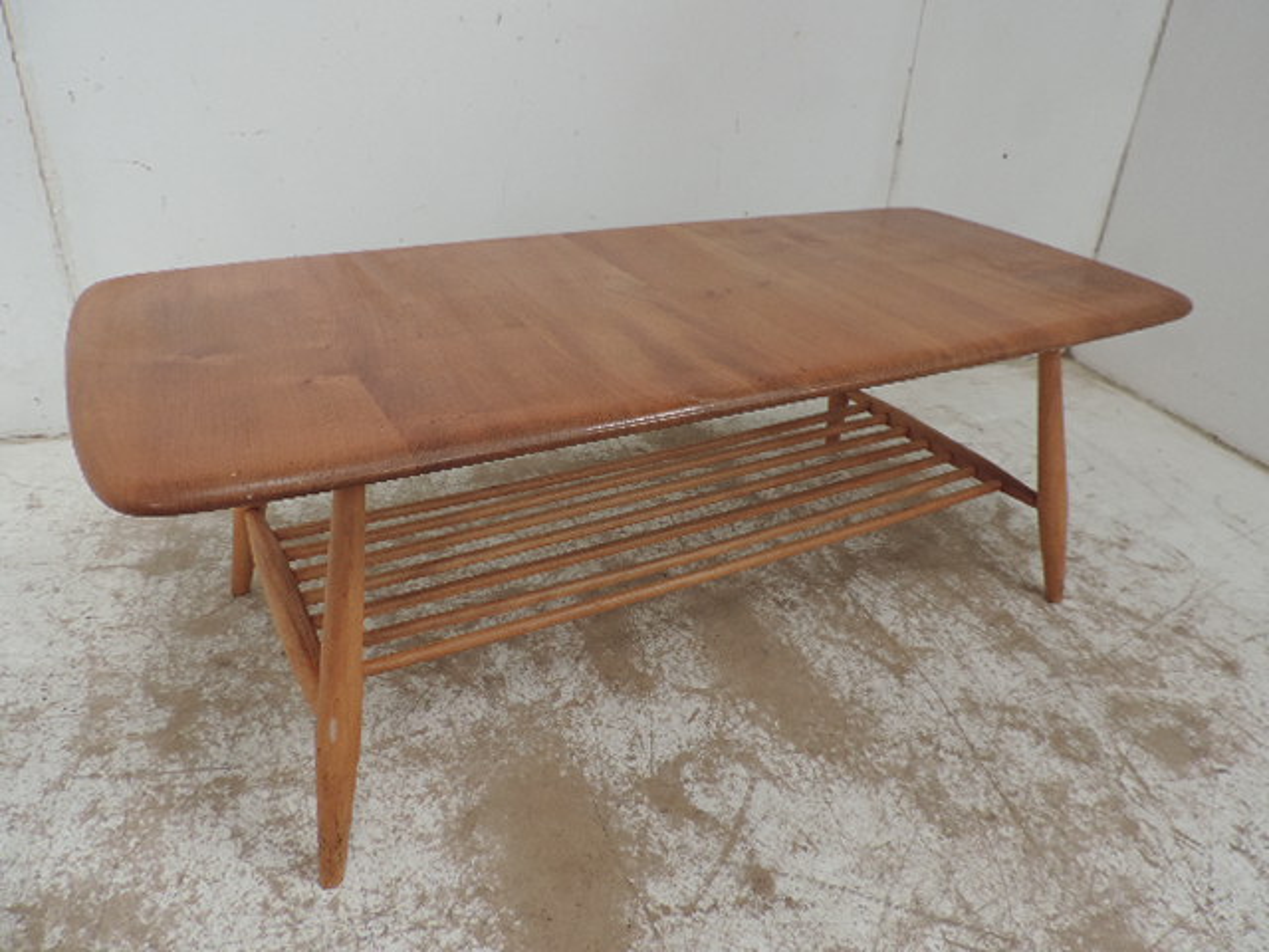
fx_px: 880
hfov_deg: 71.6
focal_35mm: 24
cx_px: 634
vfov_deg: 56.8
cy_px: 476
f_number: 3
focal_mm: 4.3
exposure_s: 1/30
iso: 200
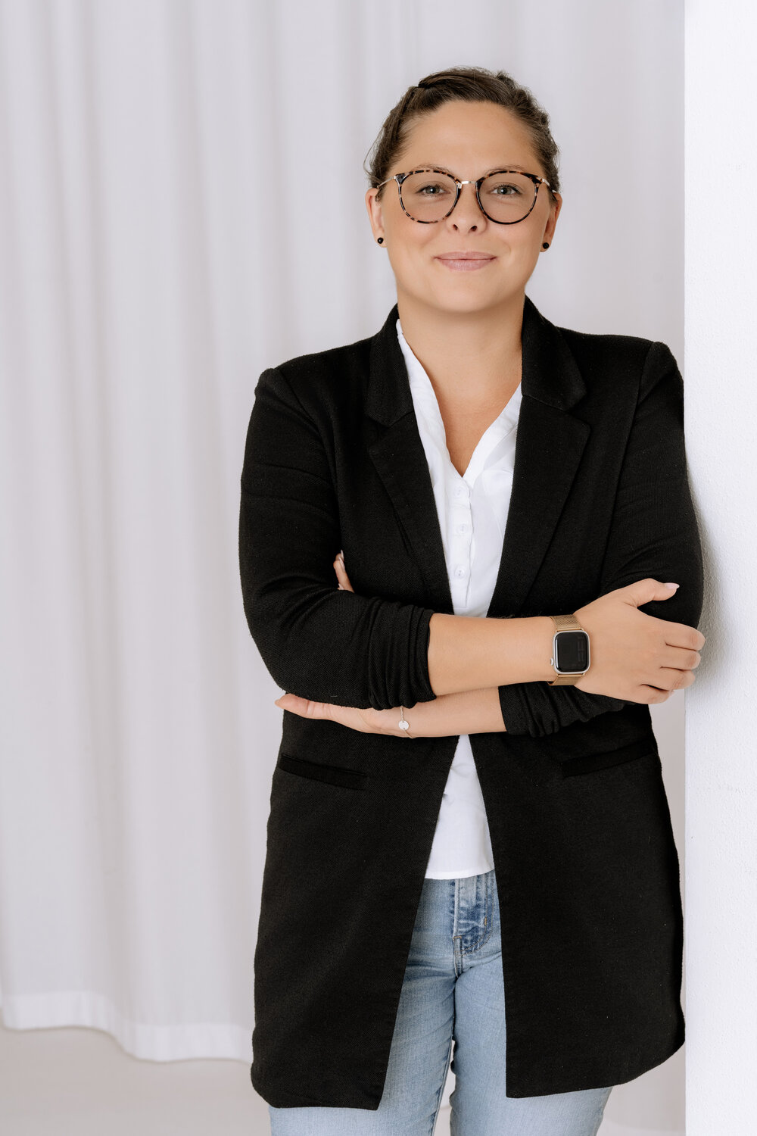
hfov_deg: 13.0
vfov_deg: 19.5
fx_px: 3312
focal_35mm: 105
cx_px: 378
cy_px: 568
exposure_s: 1/50
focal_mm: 105
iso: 100
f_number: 8
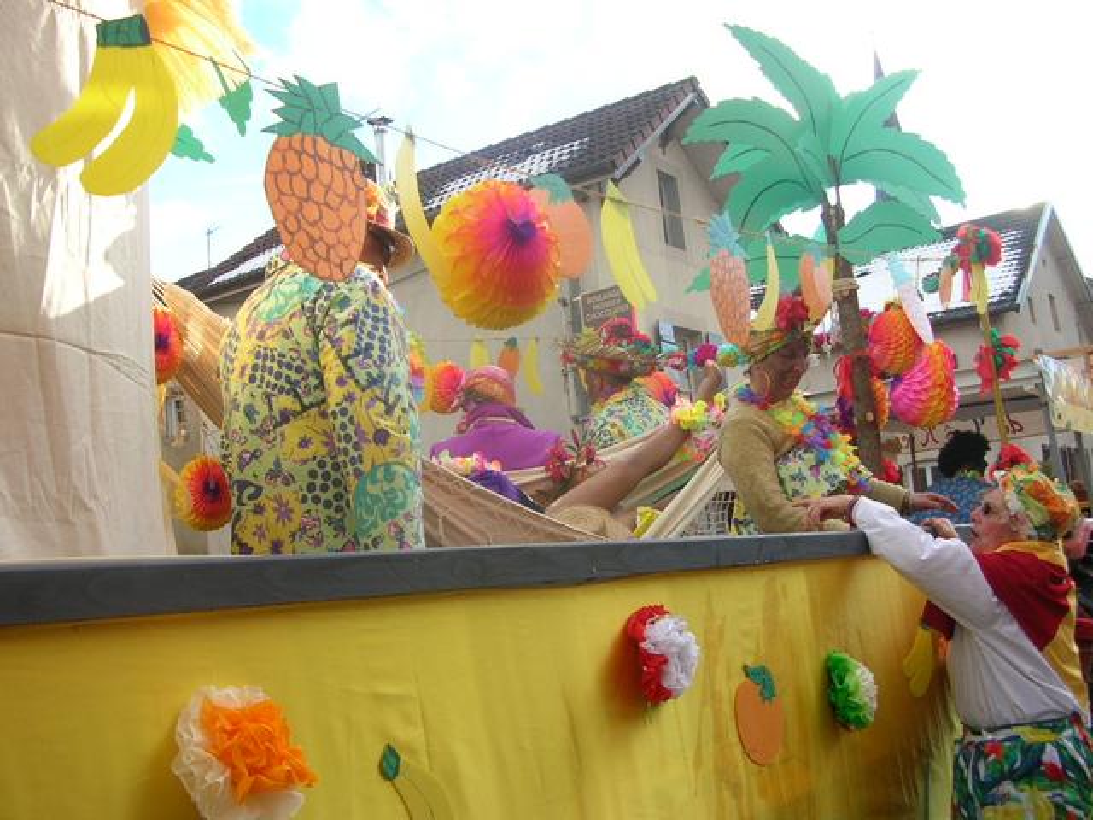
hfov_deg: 52.6
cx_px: 546
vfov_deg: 40.7
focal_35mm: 35
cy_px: 410
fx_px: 1105
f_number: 2.8
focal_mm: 5.8
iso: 50
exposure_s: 1/346
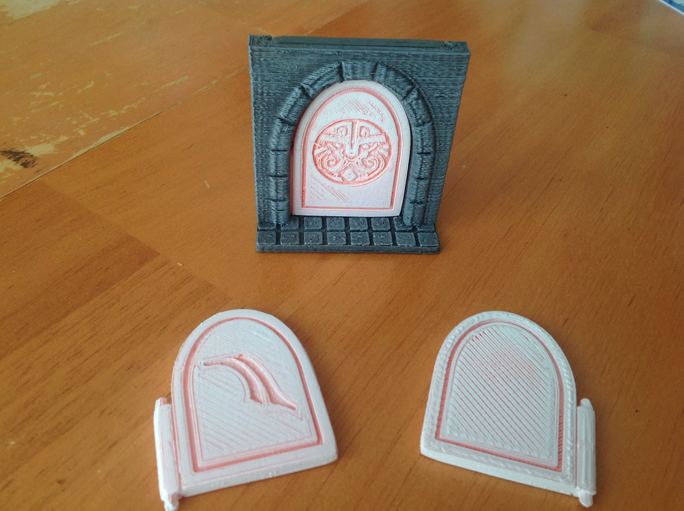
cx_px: 342
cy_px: 256
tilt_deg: -43.7
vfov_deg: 40.6
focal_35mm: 35
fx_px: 691
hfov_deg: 52.7
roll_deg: -3.9
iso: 64
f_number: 2.4
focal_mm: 4.28
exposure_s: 1/60
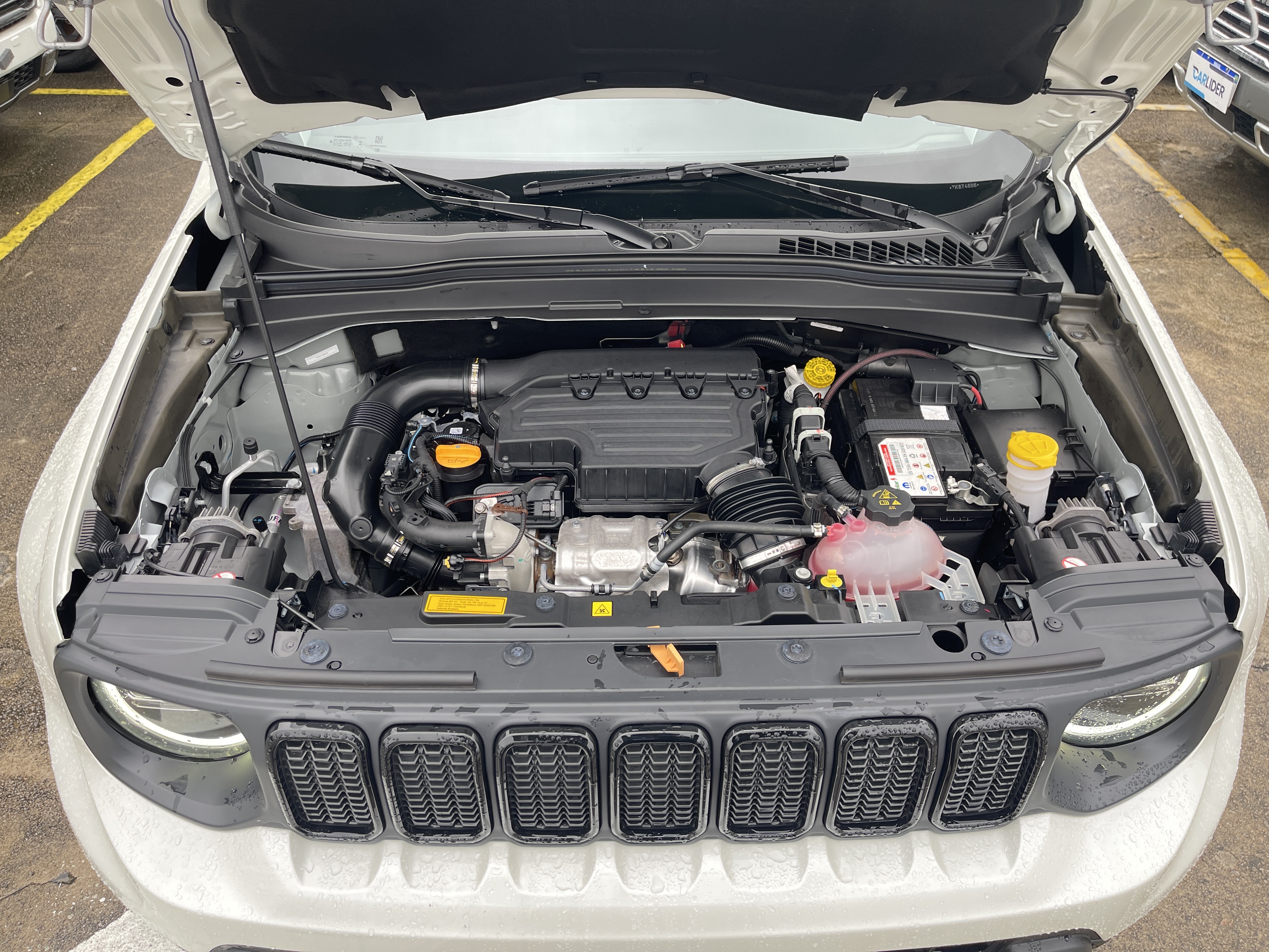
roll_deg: -1.1
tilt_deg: -38.4
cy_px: 476
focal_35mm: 25
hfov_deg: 69.4
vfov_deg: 54.9
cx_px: 634
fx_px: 916
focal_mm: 5.1
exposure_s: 1/177
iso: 32
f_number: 1.6
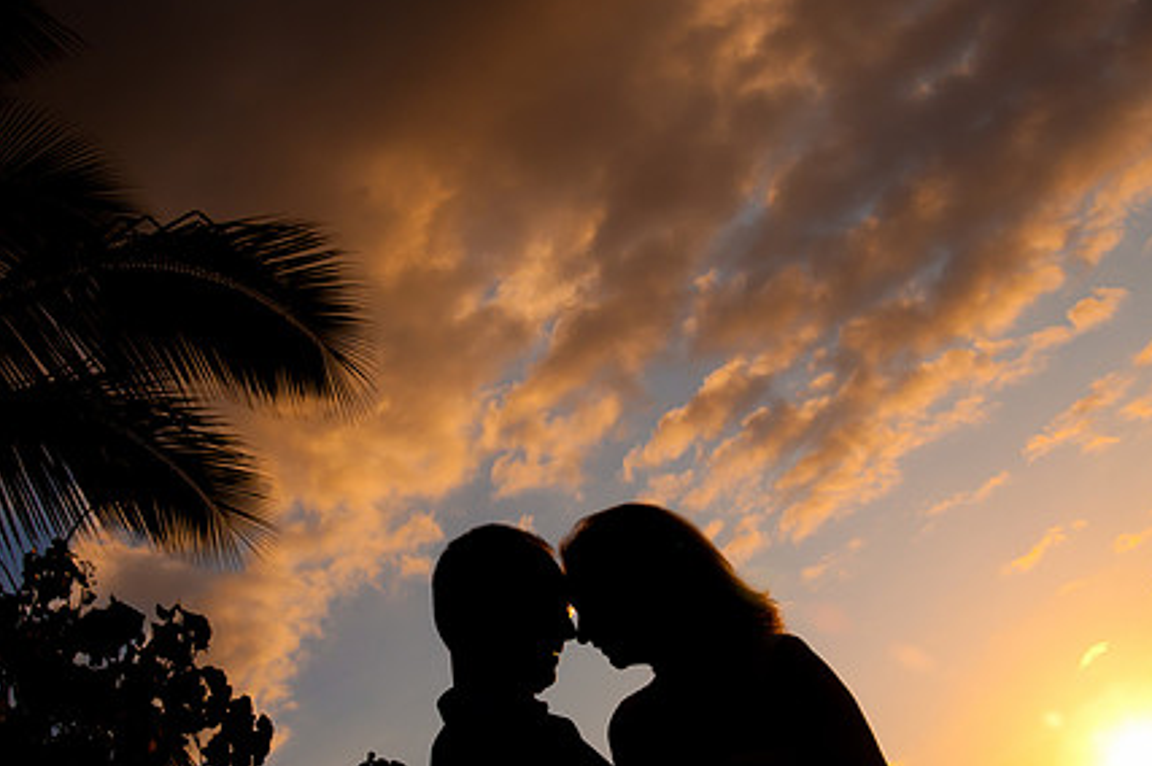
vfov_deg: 23.7
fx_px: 1823
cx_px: 542
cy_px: 468
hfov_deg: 35.1
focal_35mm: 57
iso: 200
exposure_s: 1/125
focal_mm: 28
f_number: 18
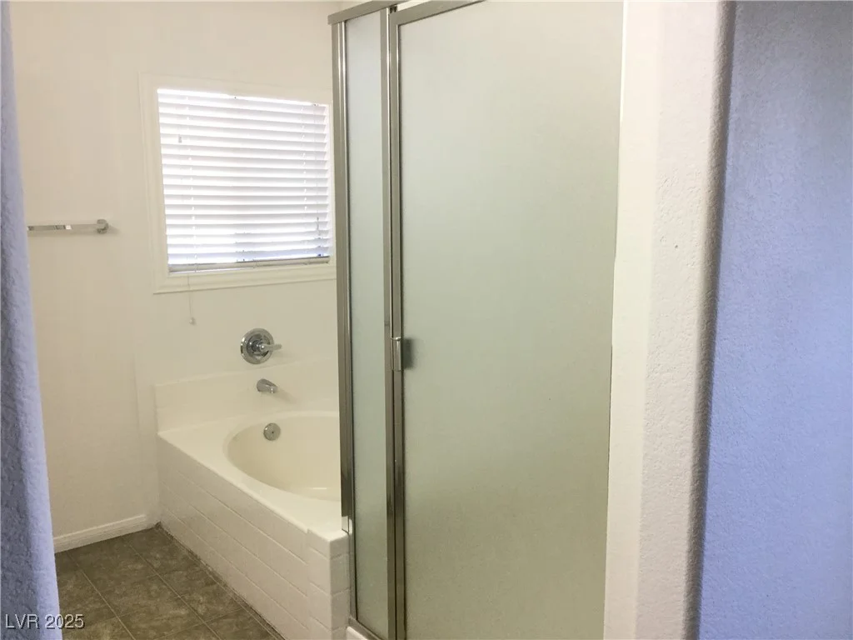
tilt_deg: -10.6
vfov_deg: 45.4
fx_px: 764
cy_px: 320
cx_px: 426
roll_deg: -0.5
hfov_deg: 58.4
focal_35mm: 31
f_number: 2.4
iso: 32
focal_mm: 3.3
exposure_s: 1/30
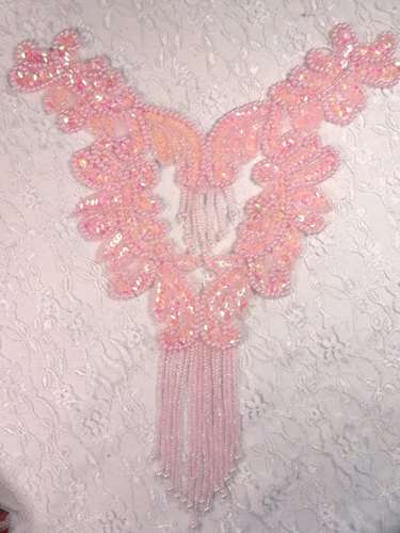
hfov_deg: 46.8
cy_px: 266
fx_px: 462
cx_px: 200
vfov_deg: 60.0
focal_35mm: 30
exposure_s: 1/250
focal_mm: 5.3
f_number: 3.7
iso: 80
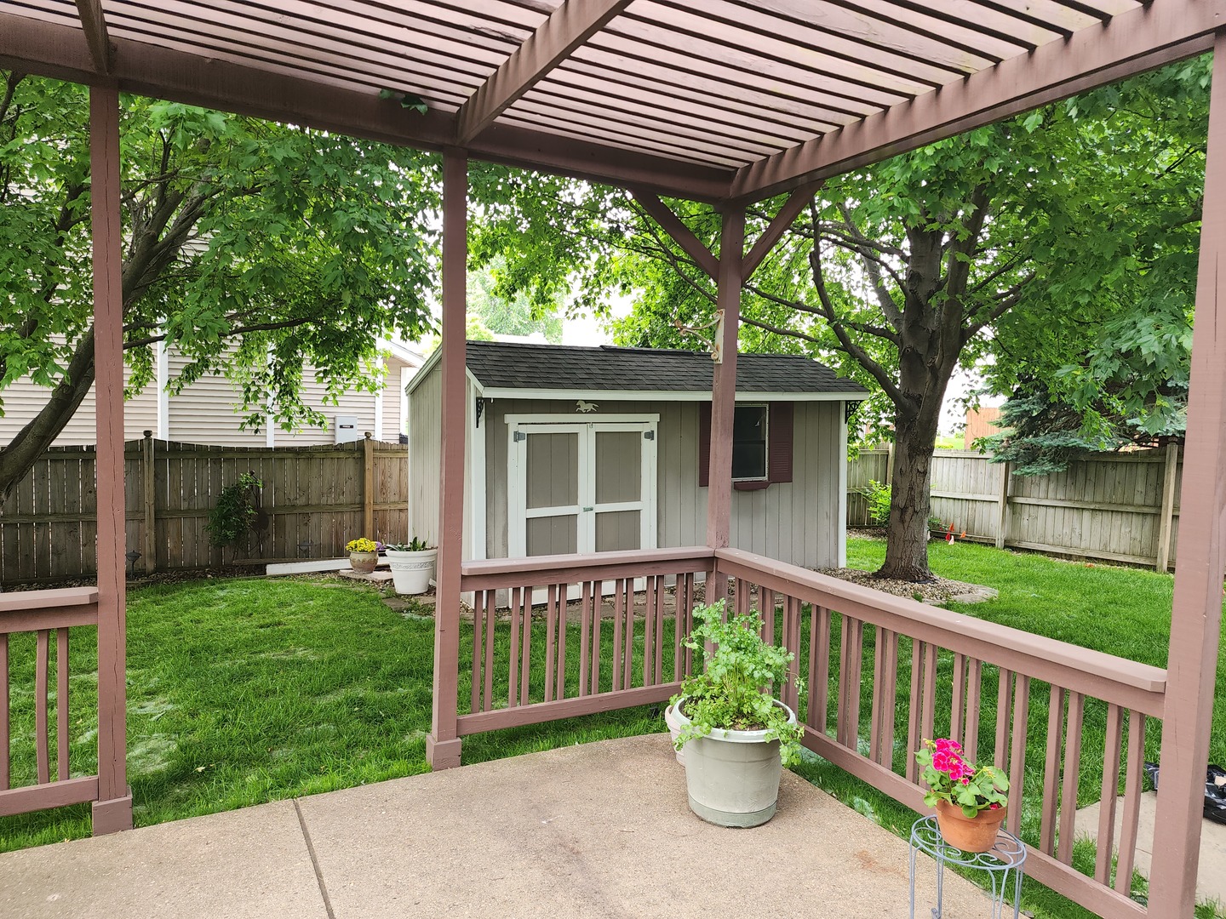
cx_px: 613
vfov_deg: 58.9
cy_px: 460
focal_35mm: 23
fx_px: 815
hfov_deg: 73.9
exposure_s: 1/60
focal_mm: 6.4
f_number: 1.8
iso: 25
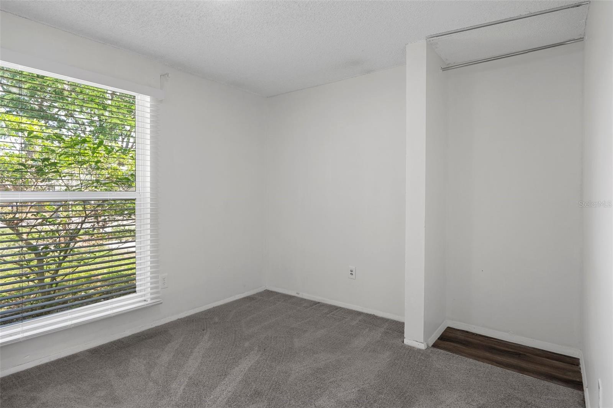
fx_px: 323
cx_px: 306
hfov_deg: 86.9
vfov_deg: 64.5
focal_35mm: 19
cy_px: 204
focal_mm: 19
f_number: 9
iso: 320
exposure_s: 1/2
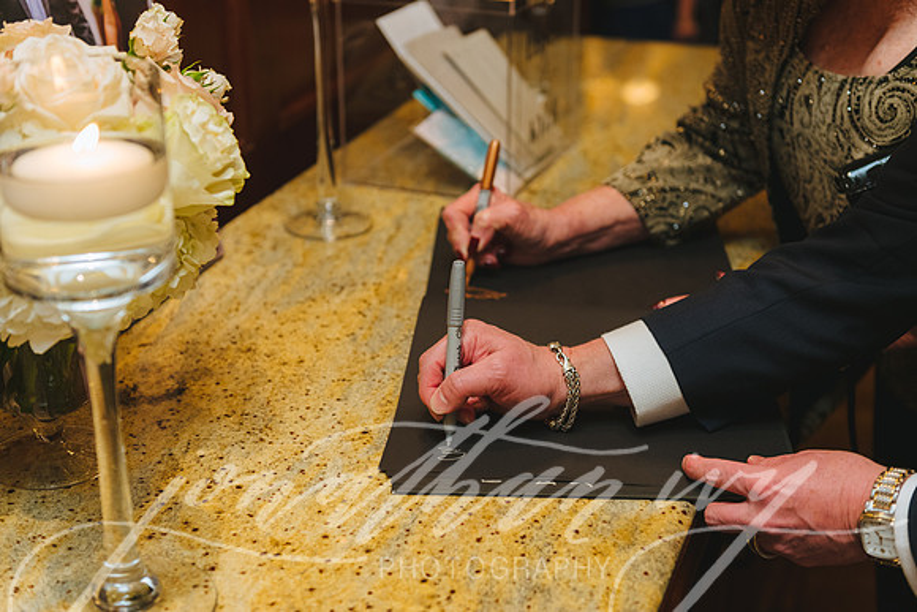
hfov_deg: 35.6
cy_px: 306
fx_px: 1427
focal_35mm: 56
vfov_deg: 24.2
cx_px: 458
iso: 1600
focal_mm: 56
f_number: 3.5
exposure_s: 1/160
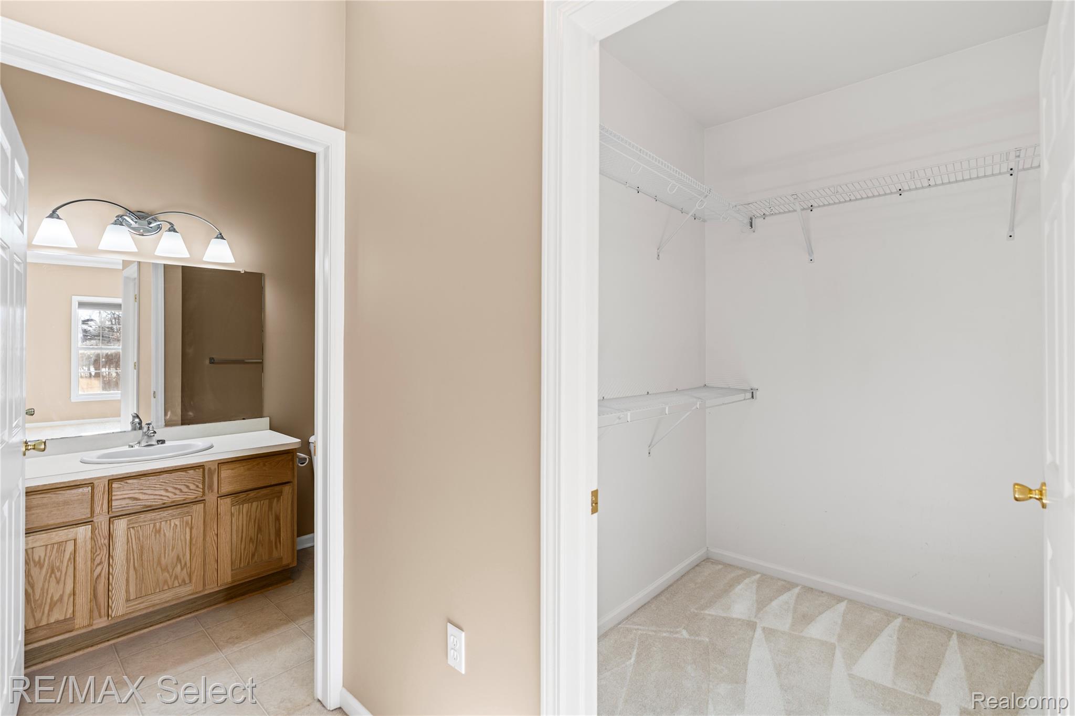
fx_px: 478
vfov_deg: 73.7
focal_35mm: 16
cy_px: 358
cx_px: 538
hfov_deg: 96.8
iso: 320
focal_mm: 16
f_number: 3.5
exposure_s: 1/30
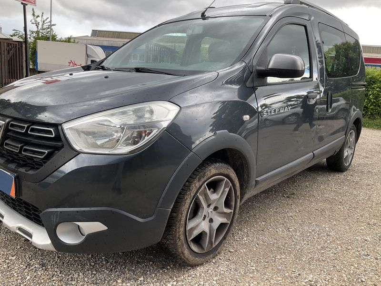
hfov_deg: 61.7
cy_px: 143
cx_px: 190
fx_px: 319
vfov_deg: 48.2
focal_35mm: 29
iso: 25
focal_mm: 3
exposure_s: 1/280
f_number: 1.8
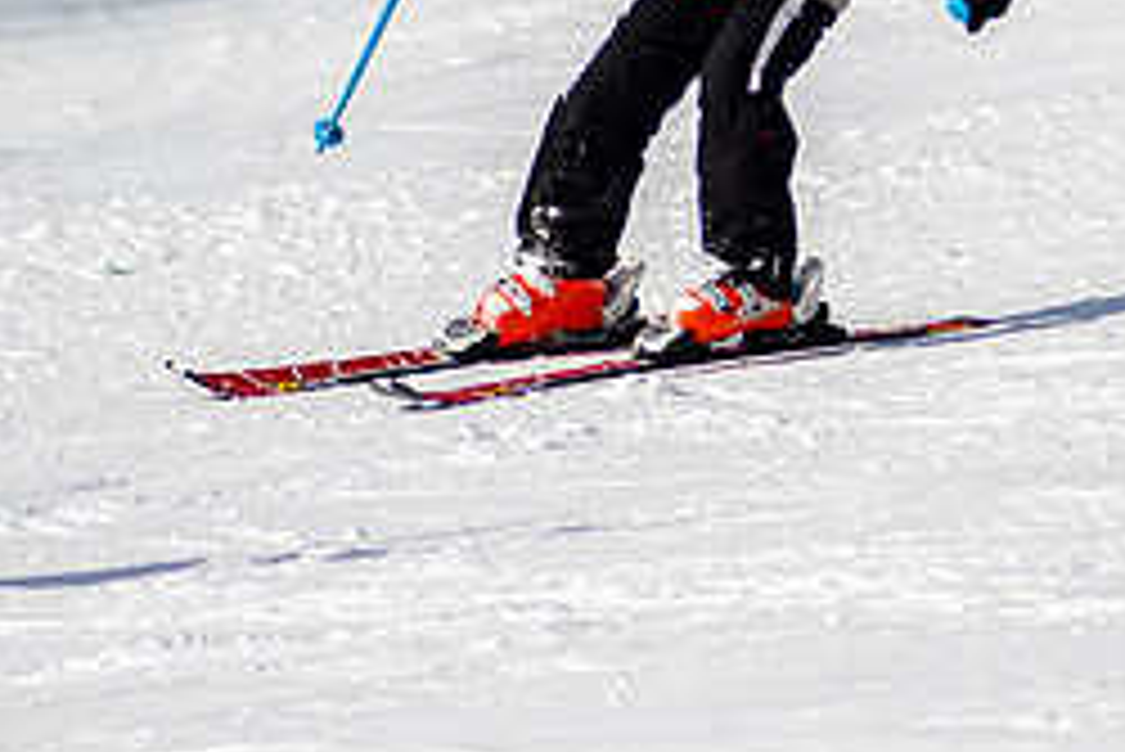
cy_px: -5
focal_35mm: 1415
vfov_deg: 1.0
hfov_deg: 1.5
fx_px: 44243
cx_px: 826
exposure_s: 1/6400
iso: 100
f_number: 2.8
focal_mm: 300
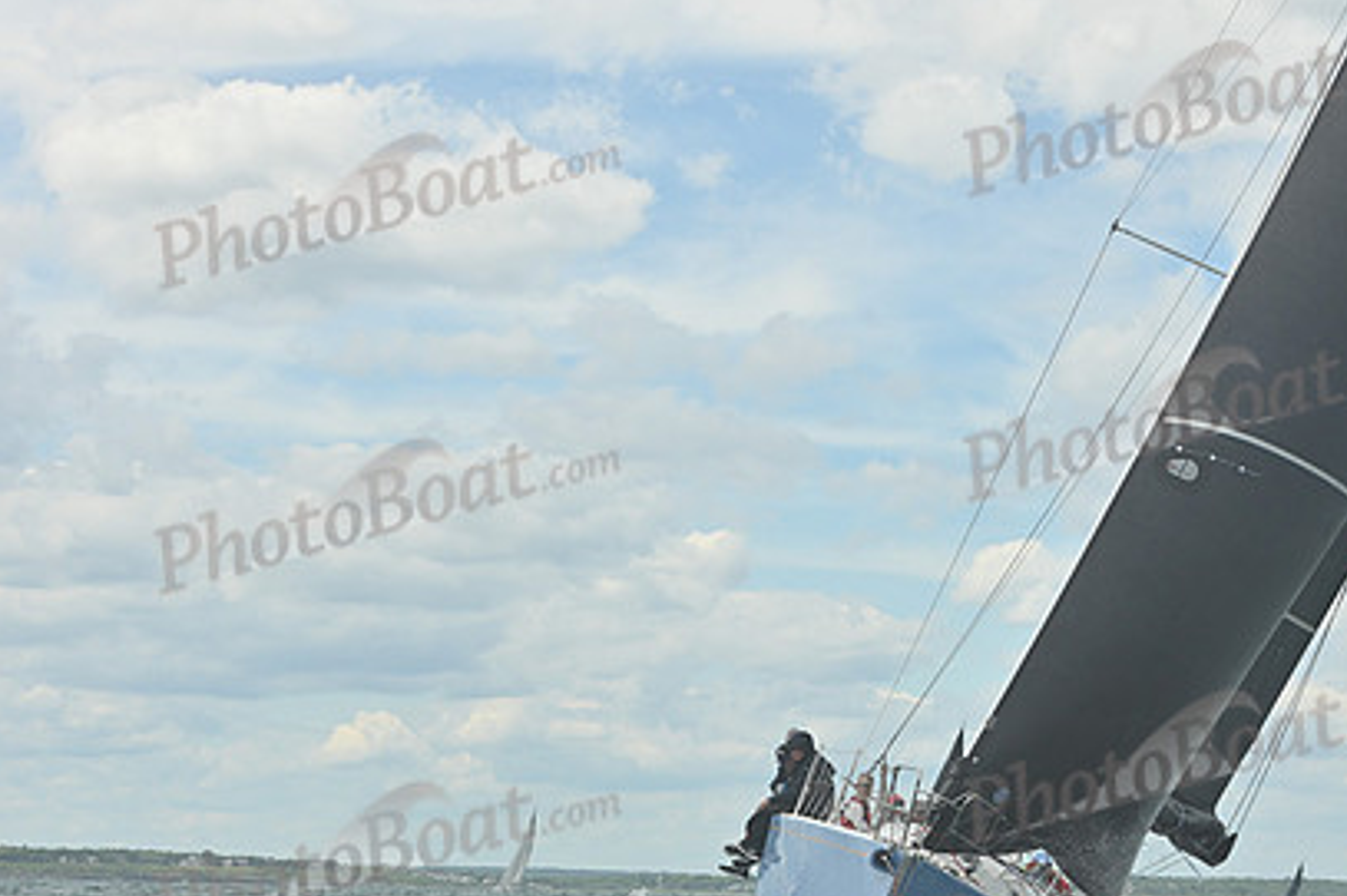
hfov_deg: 19.1
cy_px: 633
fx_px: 4002
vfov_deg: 12.8
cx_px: 794
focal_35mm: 107
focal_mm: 75
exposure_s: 1/1250
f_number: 8
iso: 320
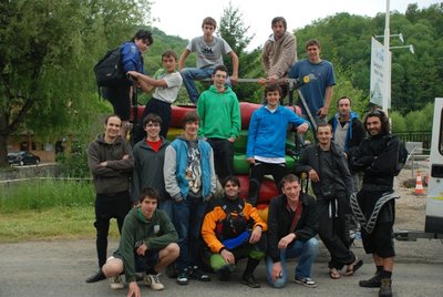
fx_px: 573
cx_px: 222
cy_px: 148
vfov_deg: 29.0
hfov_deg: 42.3
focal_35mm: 46
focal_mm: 31
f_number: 4.2
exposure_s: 1/160
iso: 400
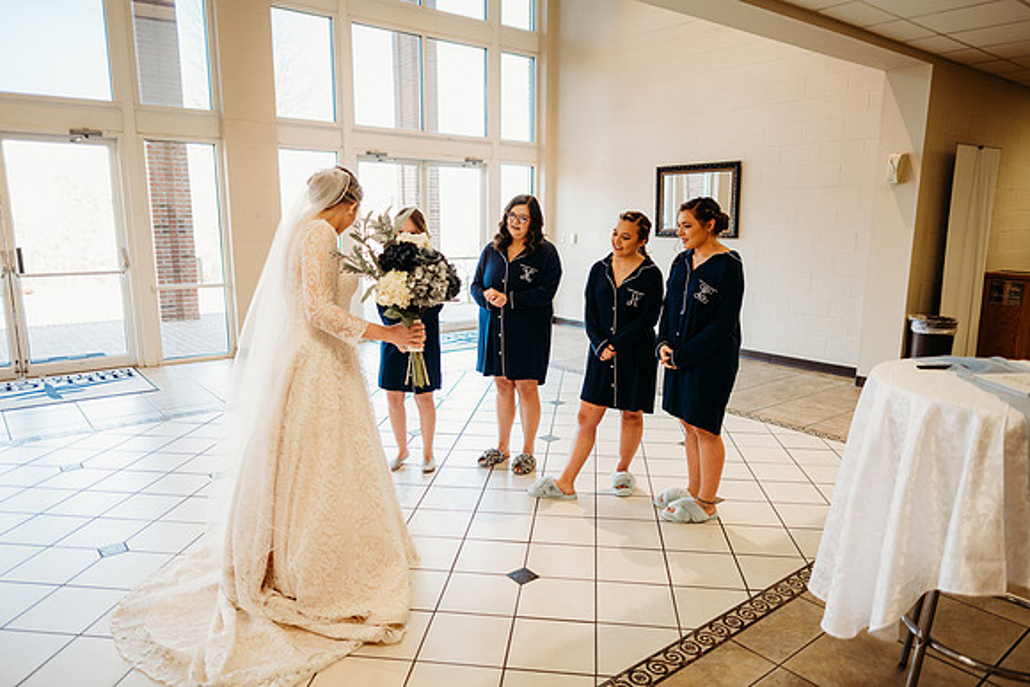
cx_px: 515
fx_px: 687
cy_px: 344
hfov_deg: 73.7
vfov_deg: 53.2
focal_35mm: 24
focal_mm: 24
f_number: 1.8
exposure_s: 1/160
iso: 400
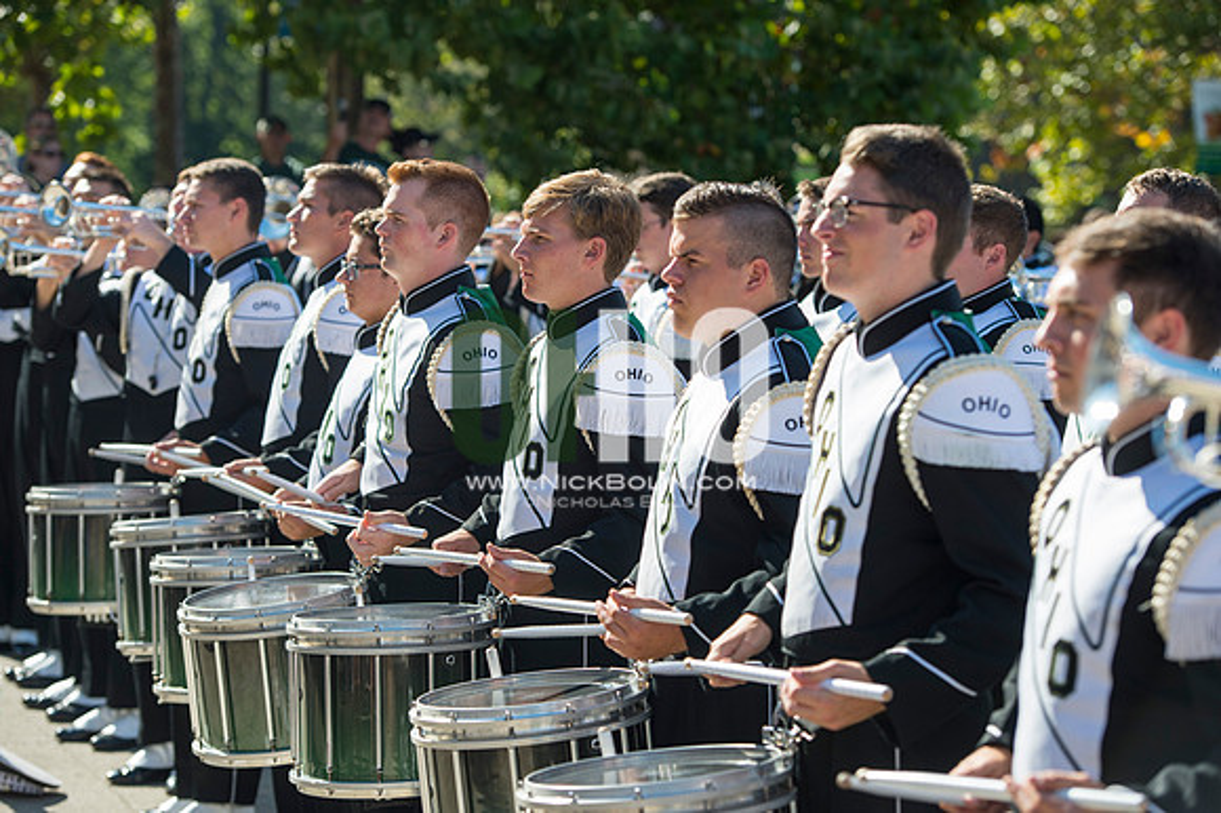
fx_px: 3559
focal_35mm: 105
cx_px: 610
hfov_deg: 19.5
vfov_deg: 13.0
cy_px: 406
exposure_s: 1/1000
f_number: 4.5
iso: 200
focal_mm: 105
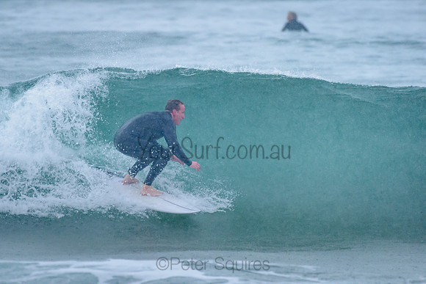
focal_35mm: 613
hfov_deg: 3.4
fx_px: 7258
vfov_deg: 2.2
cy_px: 110
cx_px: 165
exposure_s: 1/1250
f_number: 5.6
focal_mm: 500
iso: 2500
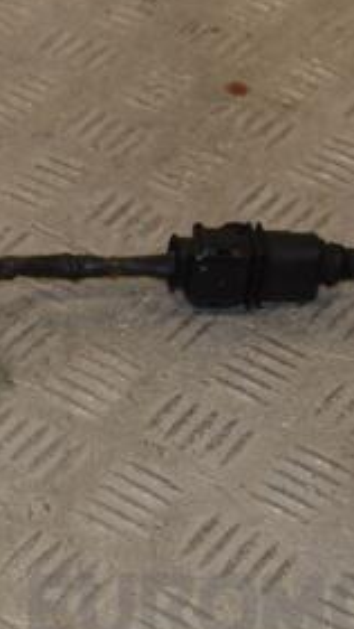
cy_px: 309
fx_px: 2237
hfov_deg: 9.0
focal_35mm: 134
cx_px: -13
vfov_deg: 16.0
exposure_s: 1/200
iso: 800
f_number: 8
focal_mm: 40
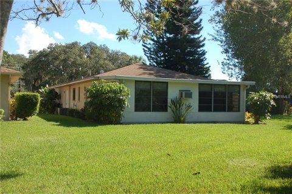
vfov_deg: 31.8
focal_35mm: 42
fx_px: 340
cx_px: 146
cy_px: 97
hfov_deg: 46.4
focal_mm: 28
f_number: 8
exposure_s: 1/200
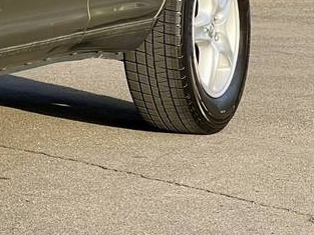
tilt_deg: -1.6
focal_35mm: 262
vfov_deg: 5.6
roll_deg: +0.1
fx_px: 2378
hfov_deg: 7.3
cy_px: -133
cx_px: -316
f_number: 2.2
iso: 20
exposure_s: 1/268
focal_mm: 7.5
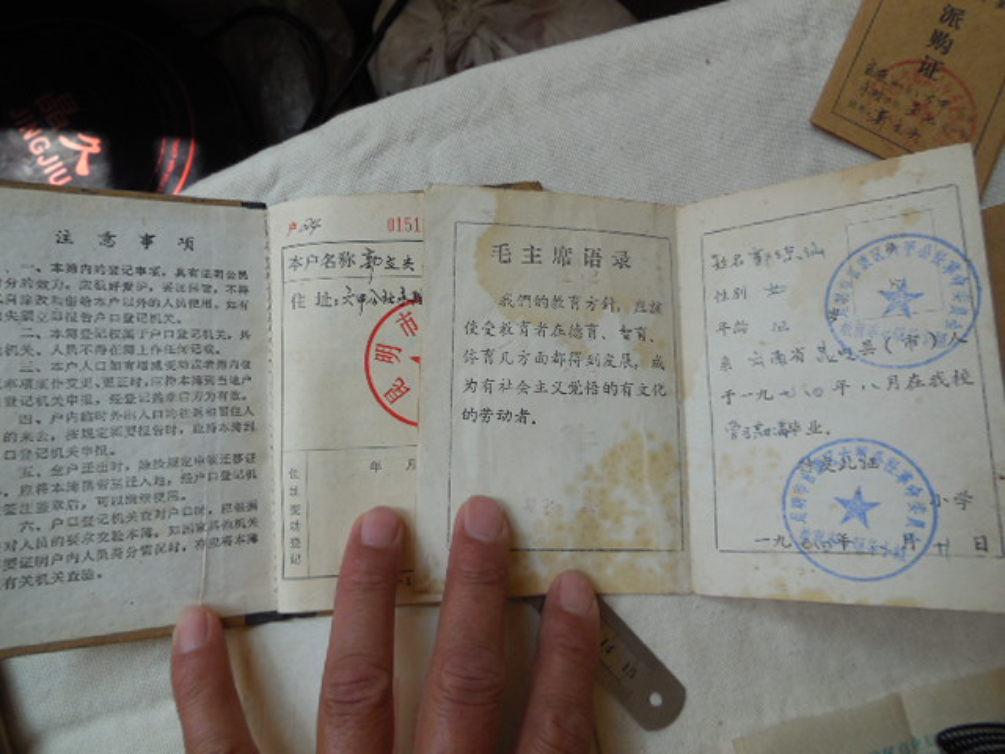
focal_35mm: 25
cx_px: 502
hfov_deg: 69.4
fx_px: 726
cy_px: 377
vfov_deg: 54.9
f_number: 3.1
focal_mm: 4.5
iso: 125
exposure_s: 1/250
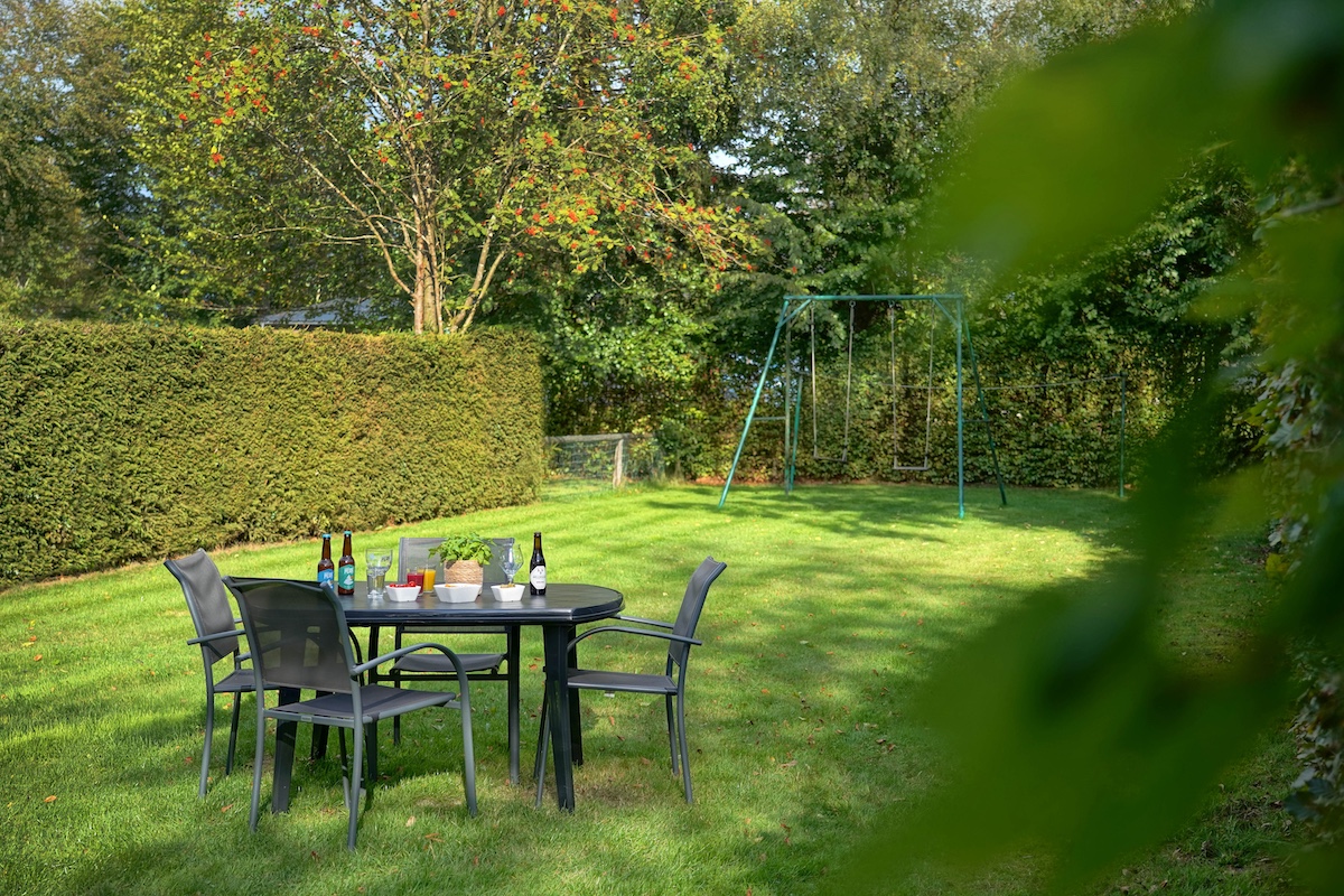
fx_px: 1643
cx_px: 672
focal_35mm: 44
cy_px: 448
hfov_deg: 44.5
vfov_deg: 30.5
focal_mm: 44
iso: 250
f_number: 4
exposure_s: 1/1250
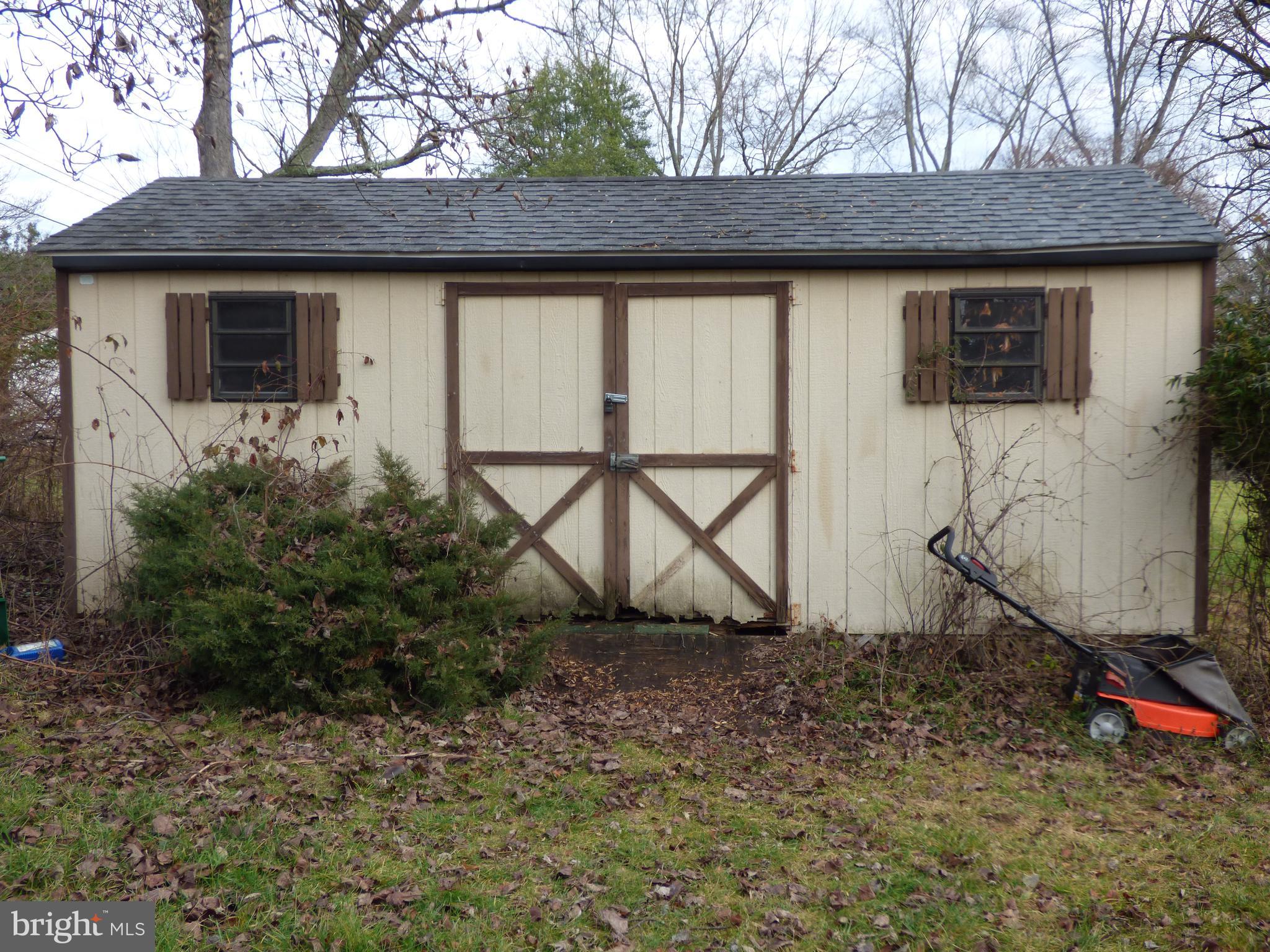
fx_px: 1431
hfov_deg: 47.9
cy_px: 476
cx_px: 635
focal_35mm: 39
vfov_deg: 36.8
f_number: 3.5
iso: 100
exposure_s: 1/160
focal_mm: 6.8
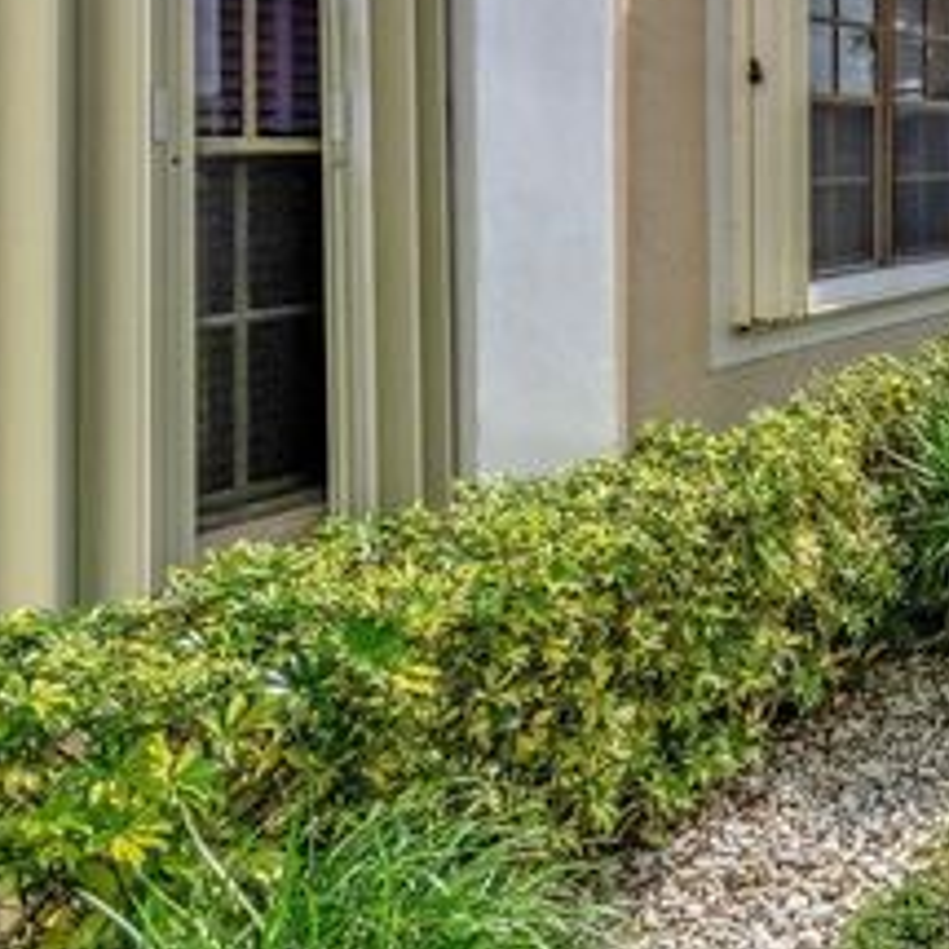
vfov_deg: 41.6
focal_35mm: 38
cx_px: 1165
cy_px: 166
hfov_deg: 34.3
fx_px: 1179
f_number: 8
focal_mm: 10
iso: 1000
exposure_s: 1/6400
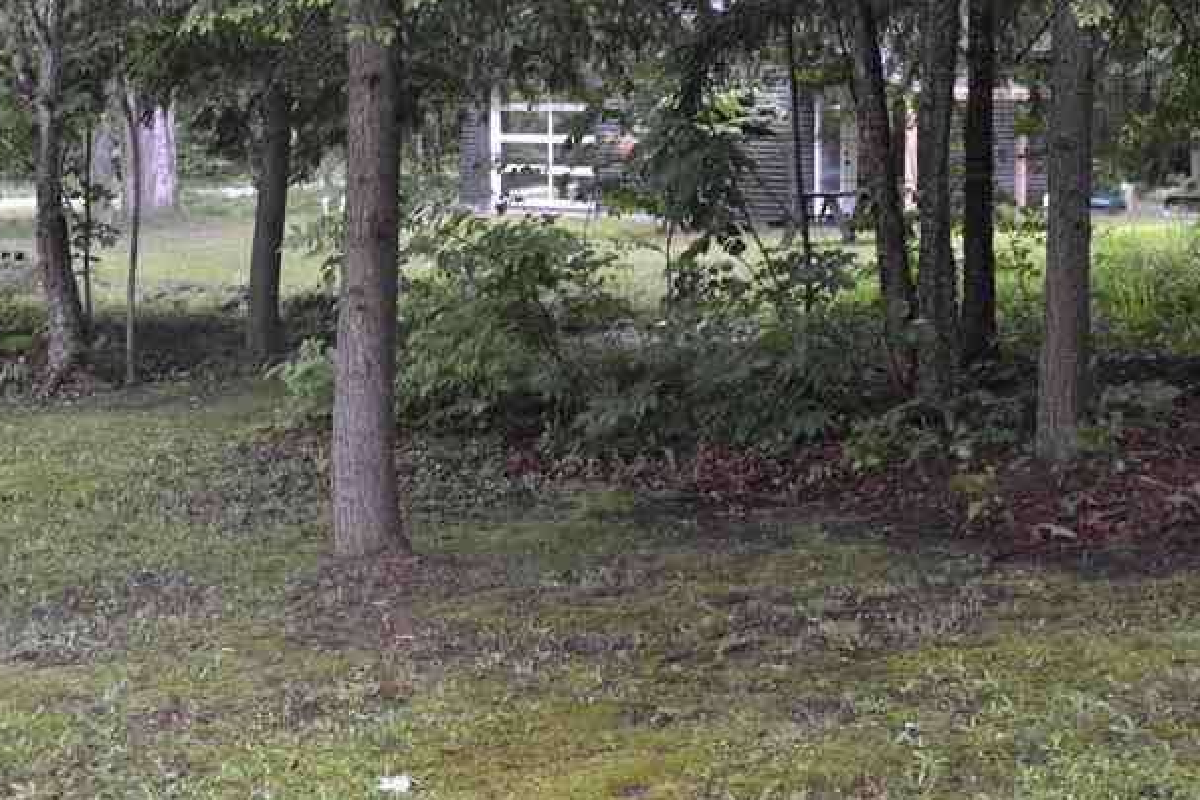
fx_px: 1900
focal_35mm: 57
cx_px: 570
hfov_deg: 35.0
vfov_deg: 23.4
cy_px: 163
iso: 400
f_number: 3.5
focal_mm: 18
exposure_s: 1/20
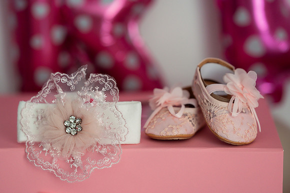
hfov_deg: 23.3
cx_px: 145
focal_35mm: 87
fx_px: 703
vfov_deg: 15.6
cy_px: 96
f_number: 2.2
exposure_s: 1/200
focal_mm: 85
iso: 1250
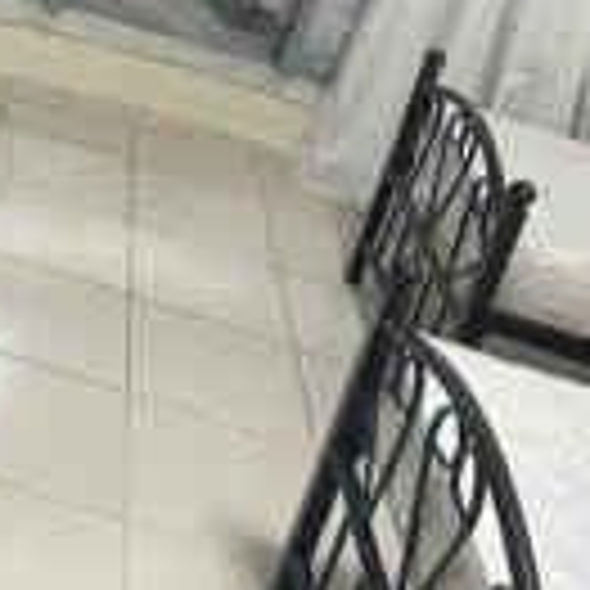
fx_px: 1350
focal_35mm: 70
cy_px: -41
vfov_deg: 23.3
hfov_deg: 23.9
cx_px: 41
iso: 160
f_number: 1.6
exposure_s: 1/50
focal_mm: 4.2
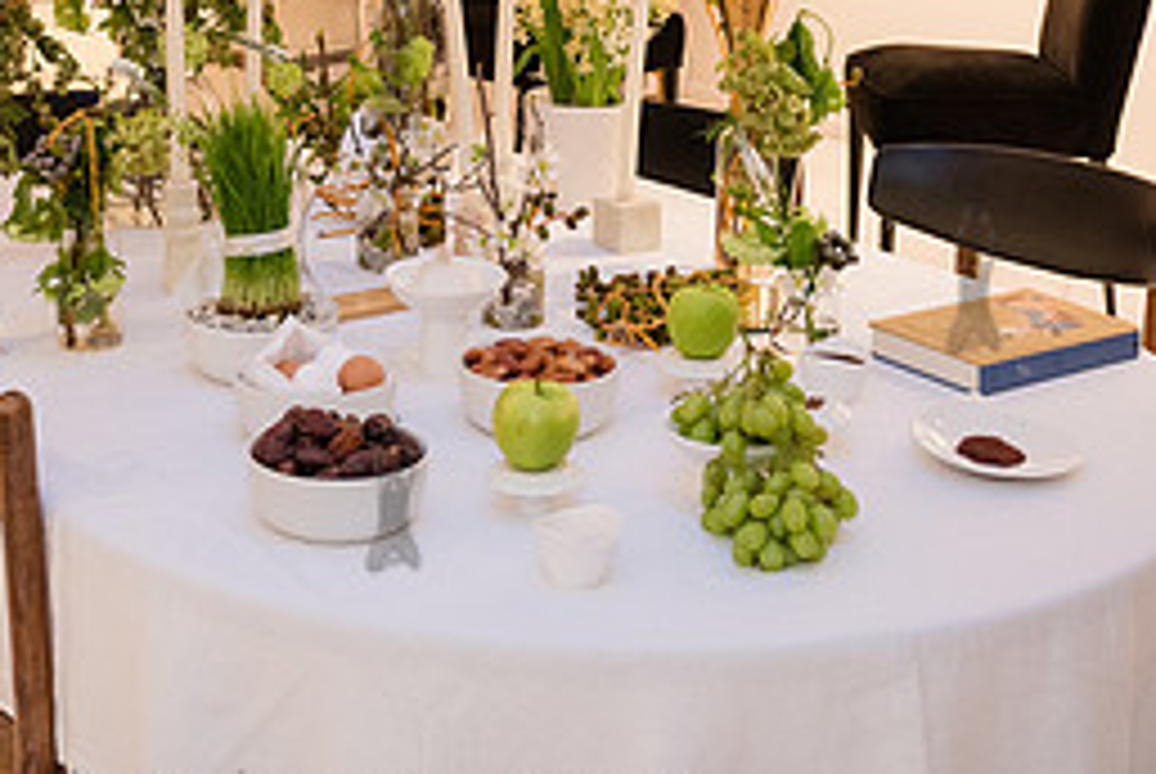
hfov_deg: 27.8
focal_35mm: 72
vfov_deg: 18.6
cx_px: 358
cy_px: 70
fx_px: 2315
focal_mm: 24
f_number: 3.5
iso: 1600
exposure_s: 1/160
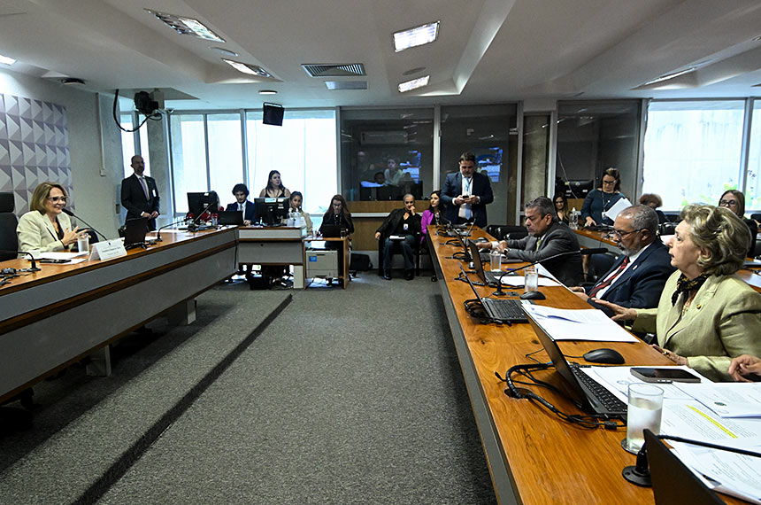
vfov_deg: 57.0
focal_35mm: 22
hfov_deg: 78.7
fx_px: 464
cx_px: 380
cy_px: 252
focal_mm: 15
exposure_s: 1/200
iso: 4000
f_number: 4.5
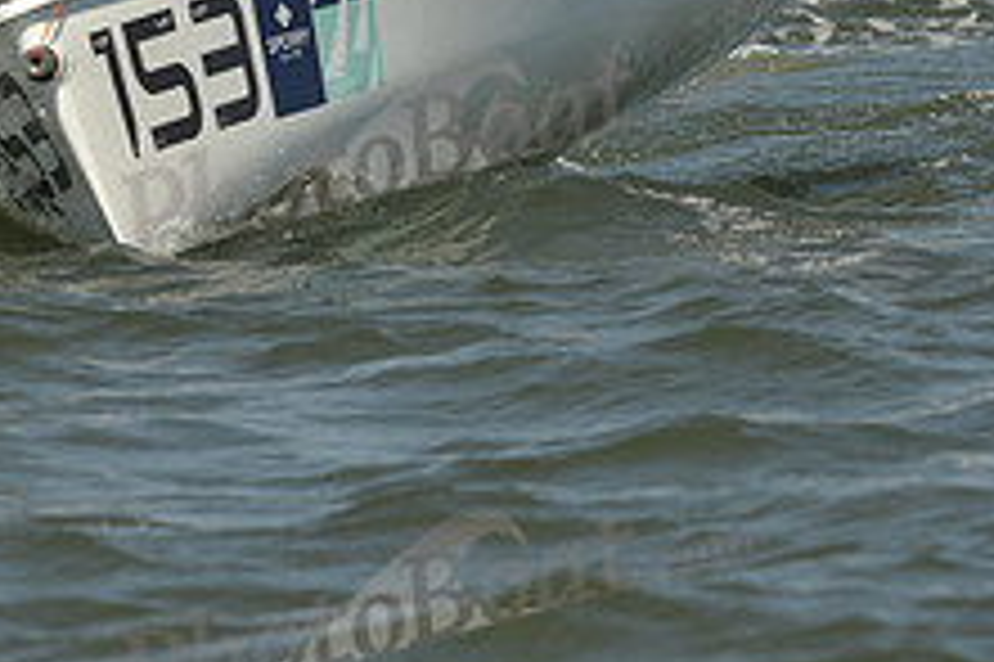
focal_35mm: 710
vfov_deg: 1.9
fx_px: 19589
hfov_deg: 2.9
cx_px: -108
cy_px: -25
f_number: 8
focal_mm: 270
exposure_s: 1/1600
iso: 280
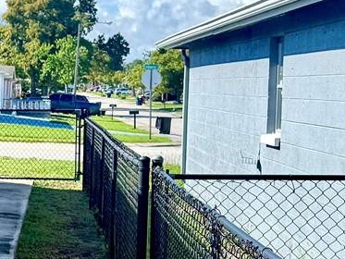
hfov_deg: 16.7
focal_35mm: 103
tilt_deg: -1.8
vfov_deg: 14.4
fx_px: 1027
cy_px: 128
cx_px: -222
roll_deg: -1.0
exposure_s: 1/3425
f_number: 1.78
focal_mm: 6.76
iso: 80
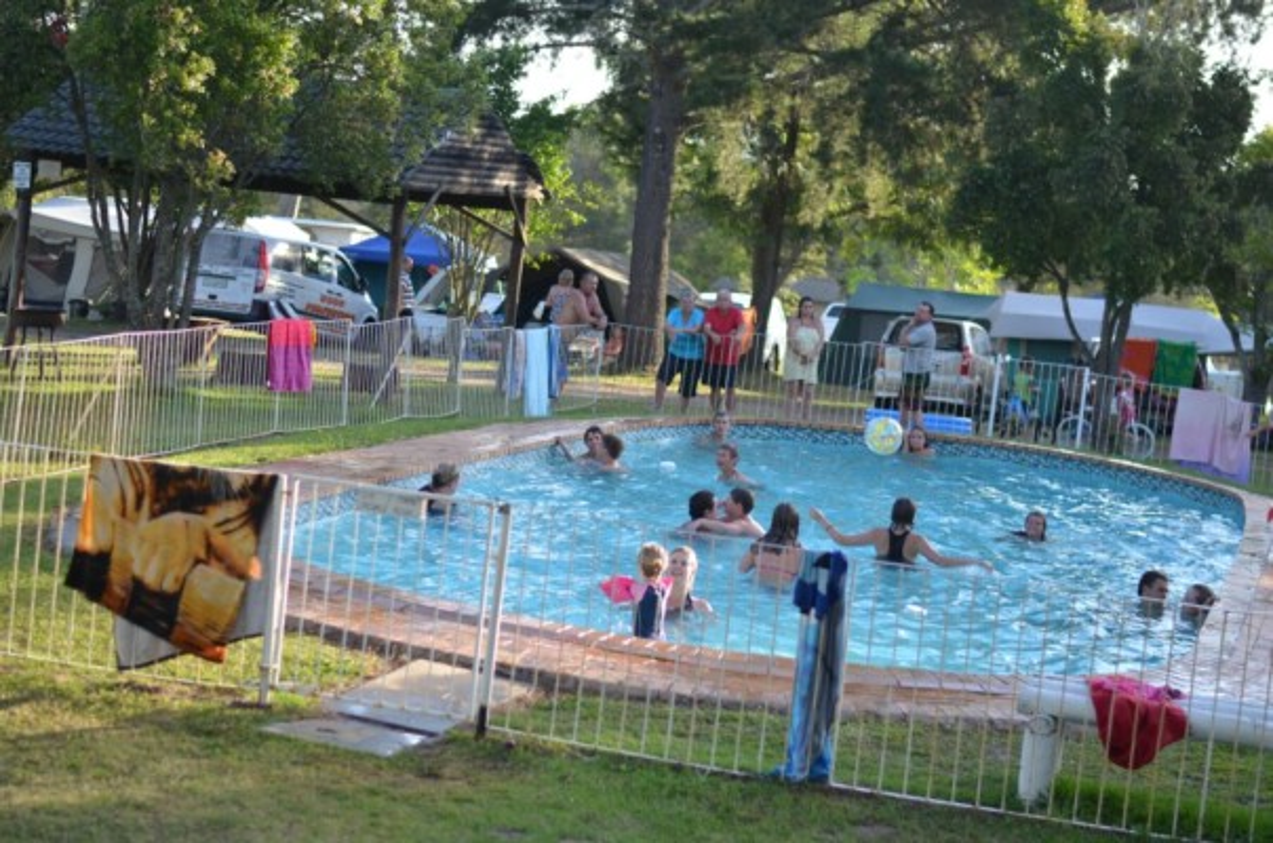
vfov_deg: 18.1
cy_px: 422
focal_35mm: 75
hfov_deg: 27.0
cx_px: 636
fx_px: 2646
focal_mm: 50
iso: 160
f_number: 1.8
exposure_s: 1/1250
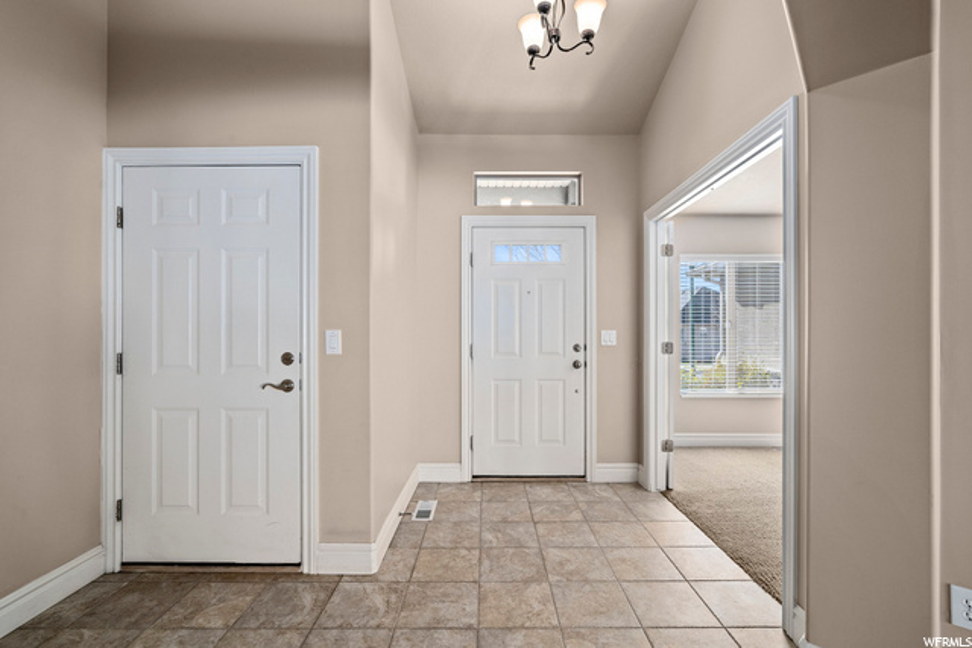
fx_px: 432
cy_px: 324
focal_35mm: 16
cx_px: 486
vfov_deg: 73.8
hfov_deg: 96.7
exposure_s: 1/5
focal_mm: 16
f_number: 9
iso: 320
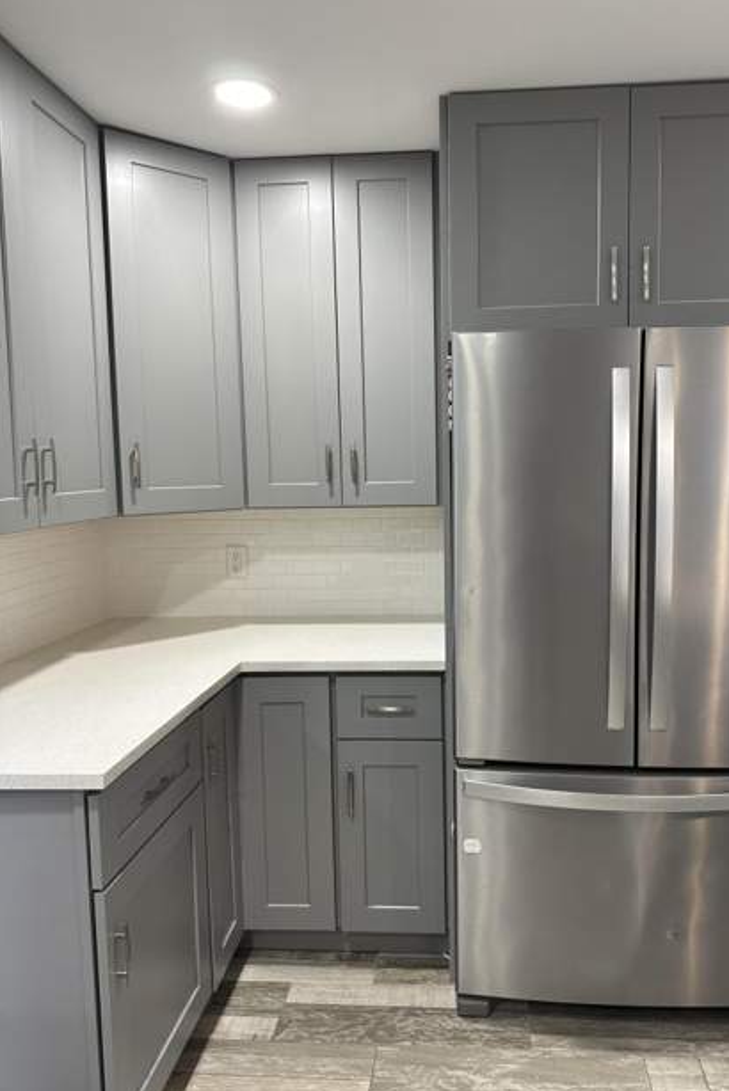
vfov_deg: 69.4
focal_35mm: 26
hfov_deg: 49.4
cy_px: 533
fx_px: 789
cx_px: 425
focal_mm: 6.86
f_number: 1.78
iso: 125
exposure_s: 1/60
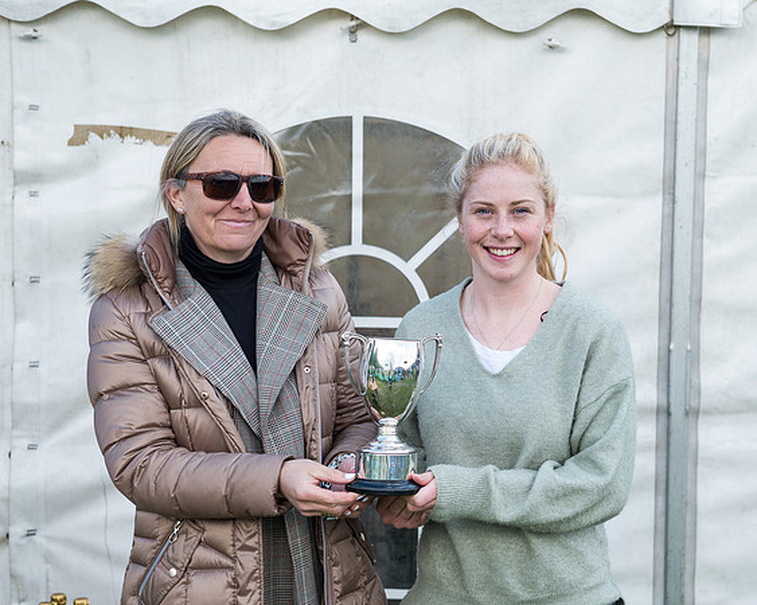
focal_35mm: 69
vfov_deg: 22.3
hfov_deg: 27.6
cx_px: 485
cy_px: 299
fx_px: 1535
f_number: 4.5
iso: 200
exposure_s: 1/250
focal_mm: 56
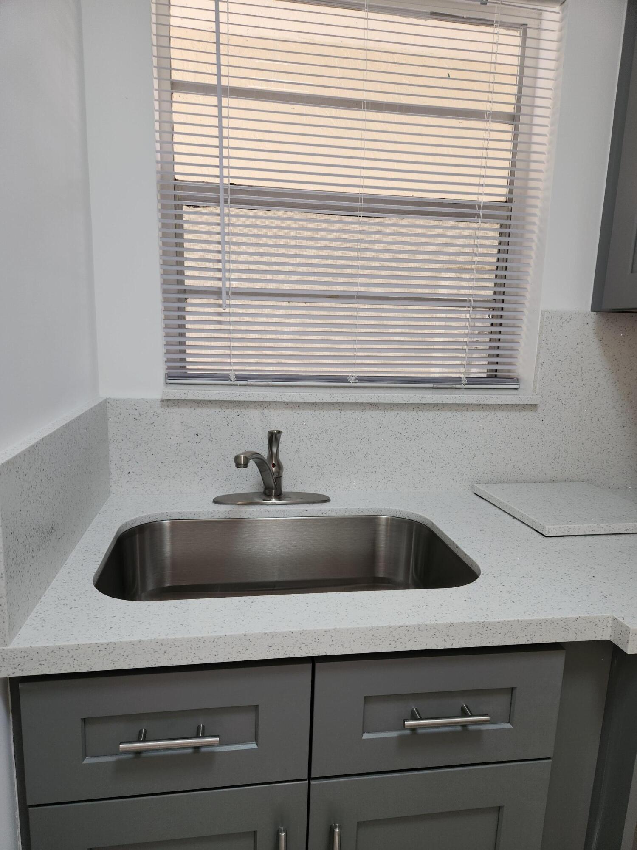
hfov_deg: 58.9
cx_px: 318
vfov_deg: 73.9
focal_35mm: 23
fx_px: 564
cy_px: 425
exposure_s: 1/180
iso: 64
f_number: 1.8
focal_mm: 5.4
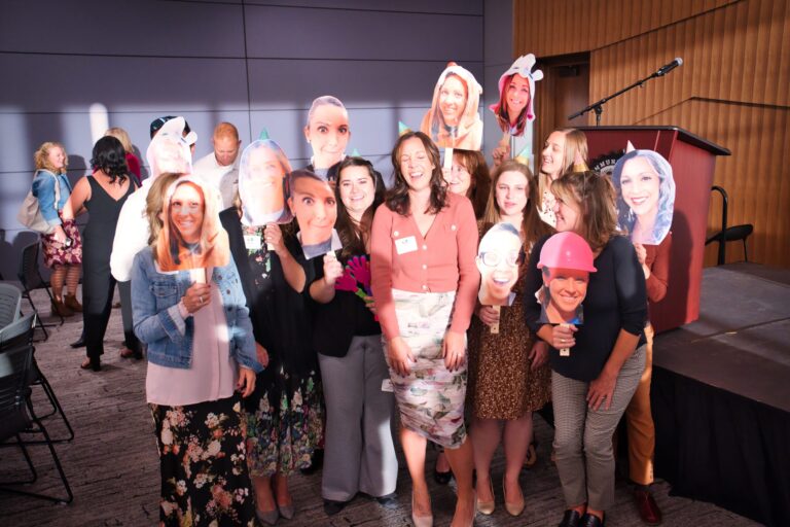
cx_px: 395
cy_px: 264
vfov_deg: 38.9
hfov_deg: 55.8
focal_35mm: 34
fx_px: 746
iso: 2000
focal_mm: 34
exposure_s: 1/160
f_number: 3.5
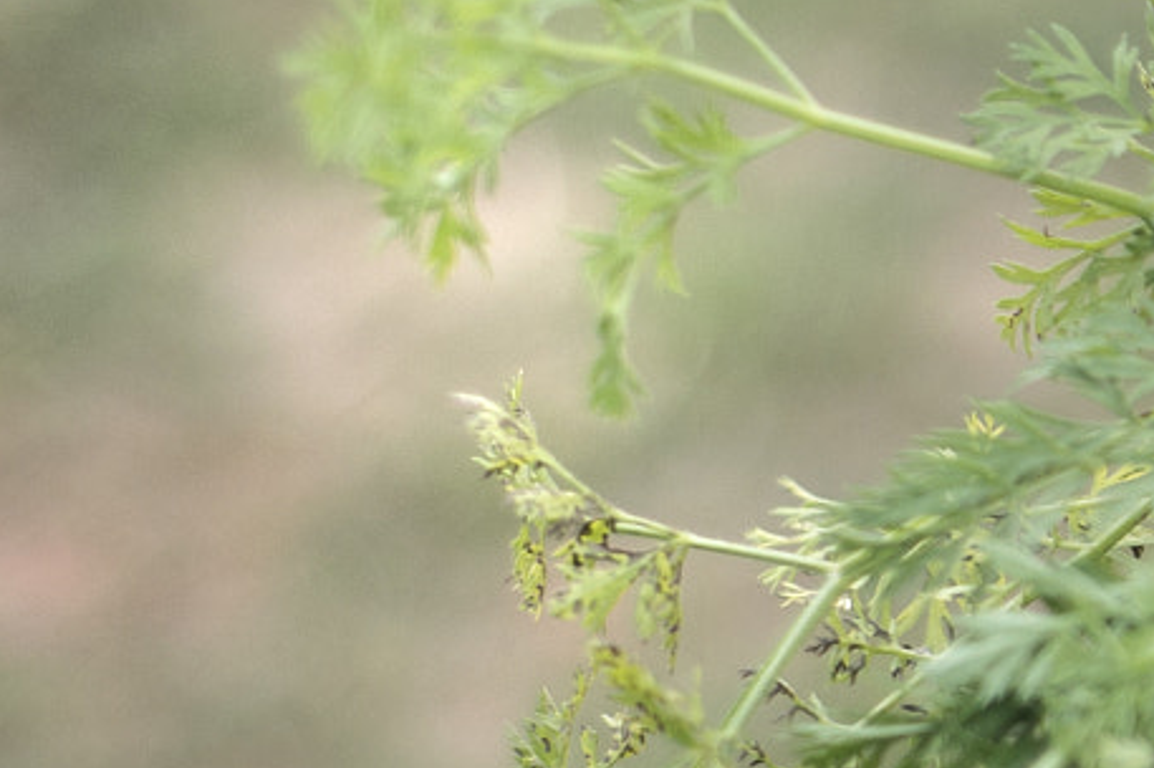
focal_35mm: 224
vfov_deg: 6.1
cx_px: 2313
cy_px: 681
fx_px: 7175
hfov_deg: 8.7
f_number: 2.5
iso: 400
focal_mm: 50
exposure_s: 1/640
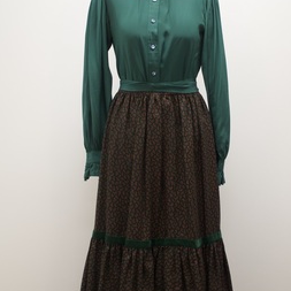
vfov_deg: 25.4
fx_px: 647
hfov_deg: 25.3
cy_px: 137
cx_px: 171
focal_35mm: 68
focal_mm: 30
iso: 1600
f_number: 5
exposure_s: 1/100
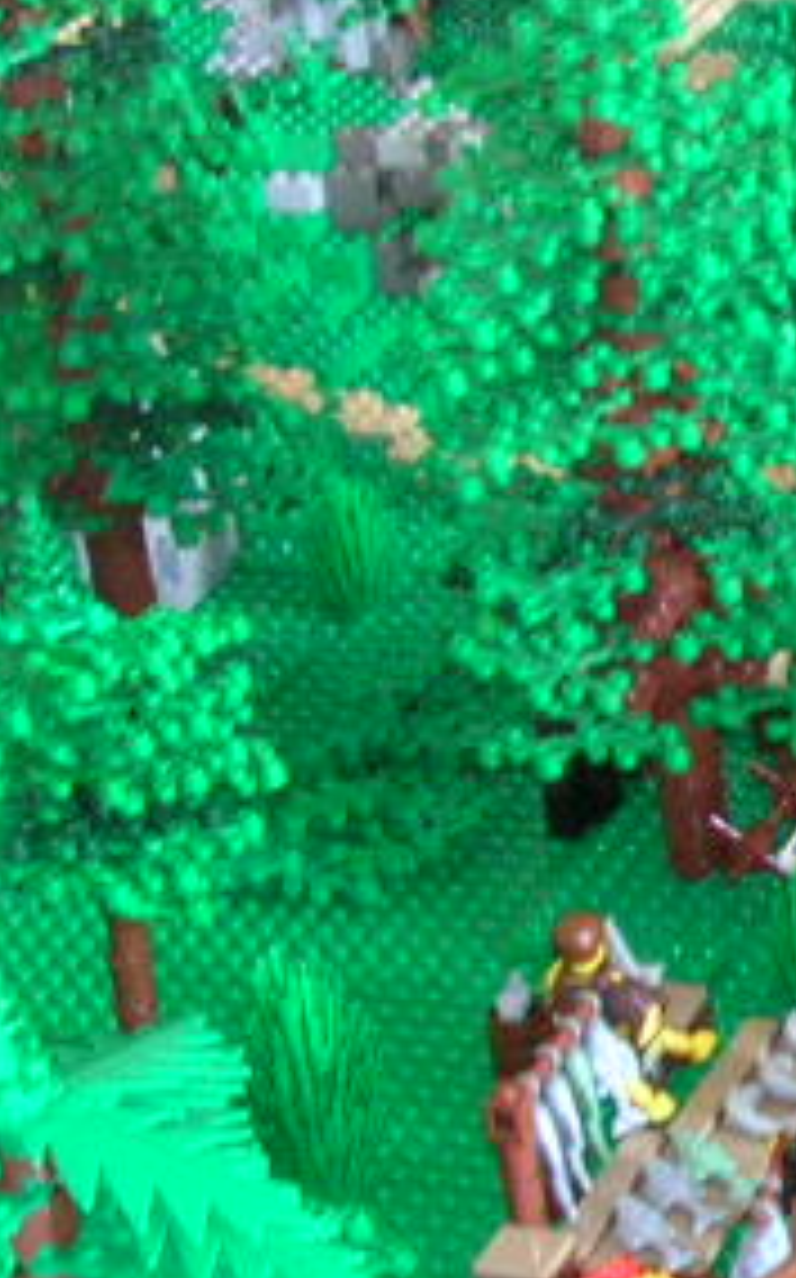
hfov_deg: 9.2
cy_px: 891
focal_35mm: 134
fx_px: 4661
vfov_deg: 15.6
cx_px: 1570
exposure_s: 1/5.9
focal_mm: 5.8
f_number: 2.8
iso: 181
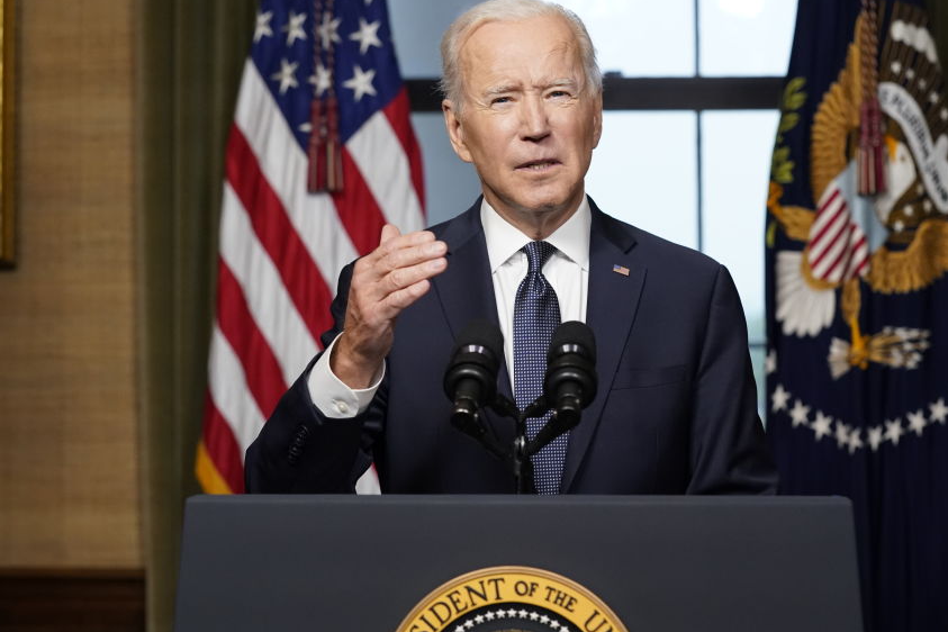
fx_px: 2238
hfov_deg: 23.9
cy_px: 315
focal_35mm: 85
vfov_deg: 16.1
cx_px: 522
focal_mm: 70
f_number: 4
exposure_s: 1/800
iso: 4000
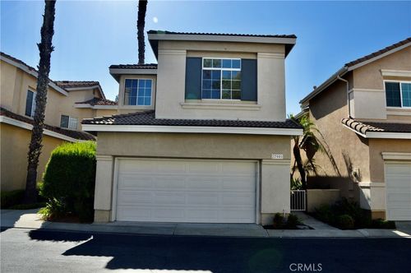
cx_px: 206
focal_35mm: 24
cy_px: 136
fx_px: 274
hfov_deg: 73.8
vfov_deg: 53.0
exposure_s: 1/500
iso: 360
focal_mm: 16
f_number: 11
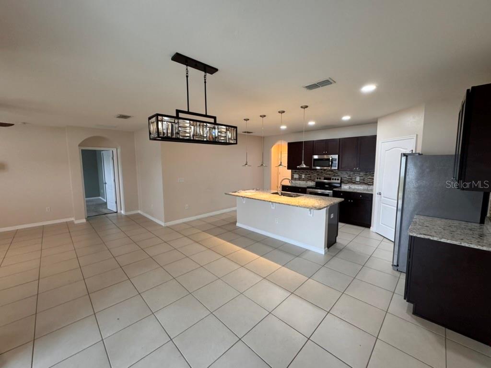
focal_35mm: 14
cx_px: 246
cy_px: 184
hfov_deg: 102.1
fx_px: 199
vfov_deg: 85.7
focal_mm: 2.22
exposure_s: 1/120
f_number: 2.2
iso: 250
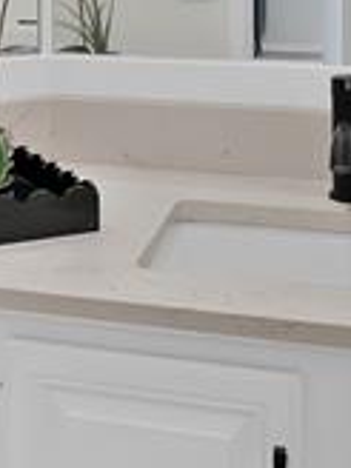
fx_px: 973
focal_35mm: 72
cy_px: -103
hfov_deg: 20.1
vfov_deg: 24.4
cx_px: 37
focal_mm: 12
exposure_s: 1/5
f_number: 9
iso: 640
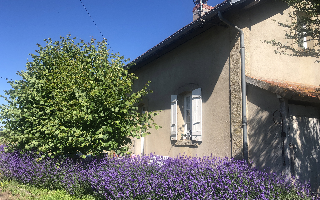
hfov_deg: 62.9
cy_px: 104
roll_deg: -2.0
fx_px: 262
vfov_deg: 41.8
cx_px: 159
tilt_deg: +6.6
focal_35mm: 30
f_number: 1.8
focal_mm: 3.99
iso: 20
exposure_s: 1/1043
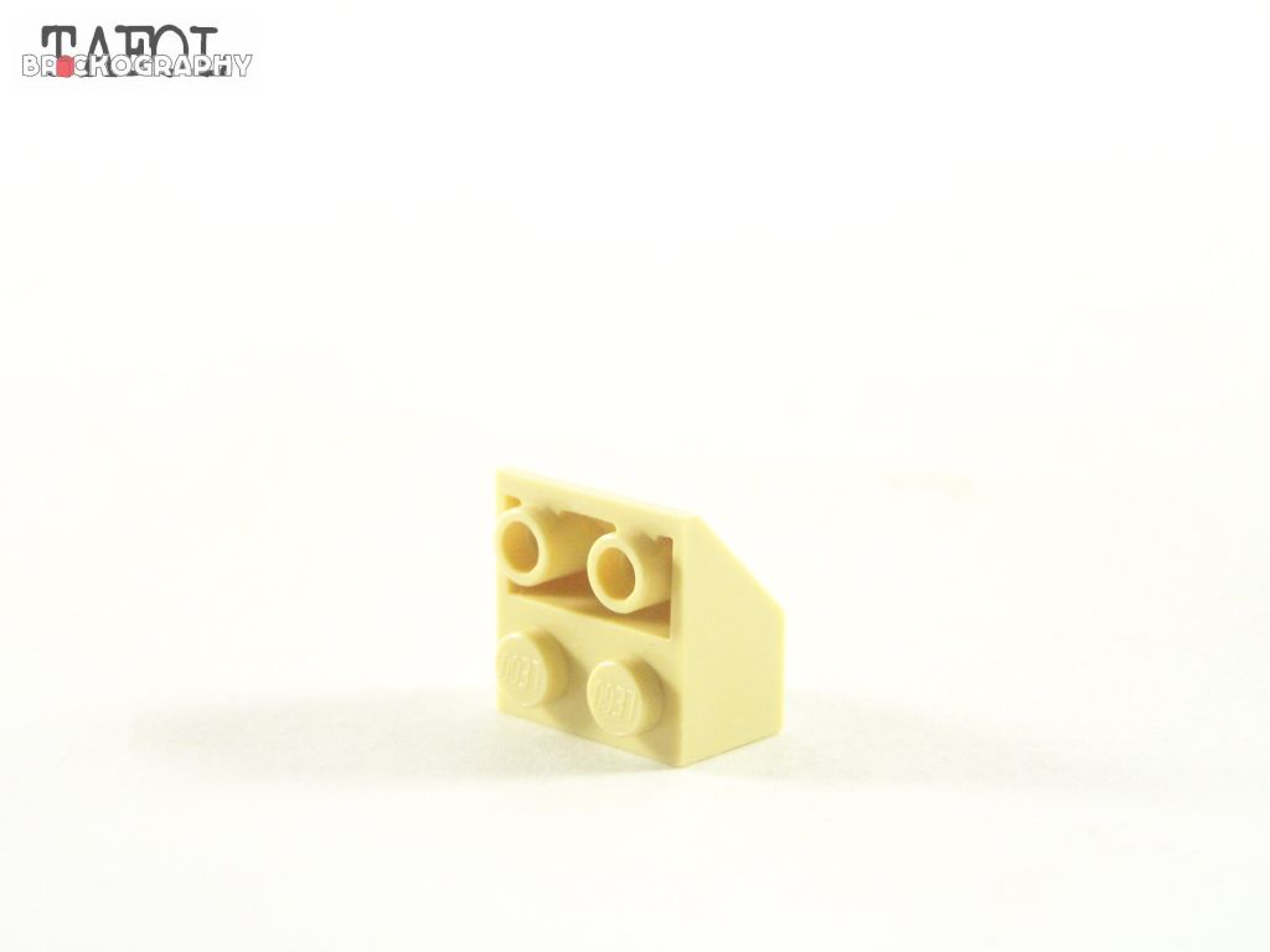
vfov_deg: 14.1
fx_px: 3852
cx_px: 635
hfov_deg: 18.7
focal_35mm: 105
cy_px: 476
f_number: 3.2
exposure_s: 1/60
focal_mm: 17.5
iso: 400
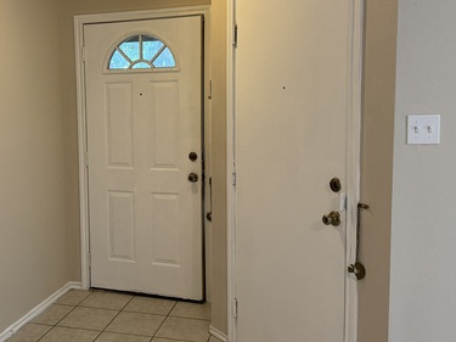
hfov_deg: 44.9
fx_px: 540
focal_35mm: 41
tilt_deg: -7.3
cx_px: 141
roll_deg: +0.8
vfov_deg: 35.1
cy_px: 158
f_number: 1.78
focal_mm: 6.76
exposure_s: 1/60
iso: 320
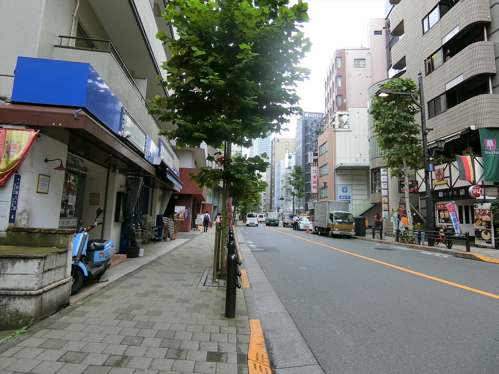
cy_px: 187
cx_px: 250
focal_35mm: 19
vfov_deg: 68.7
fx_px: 274
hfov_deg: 84.7
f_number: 2.7
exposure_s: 1/250
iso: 80
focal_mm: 4.06
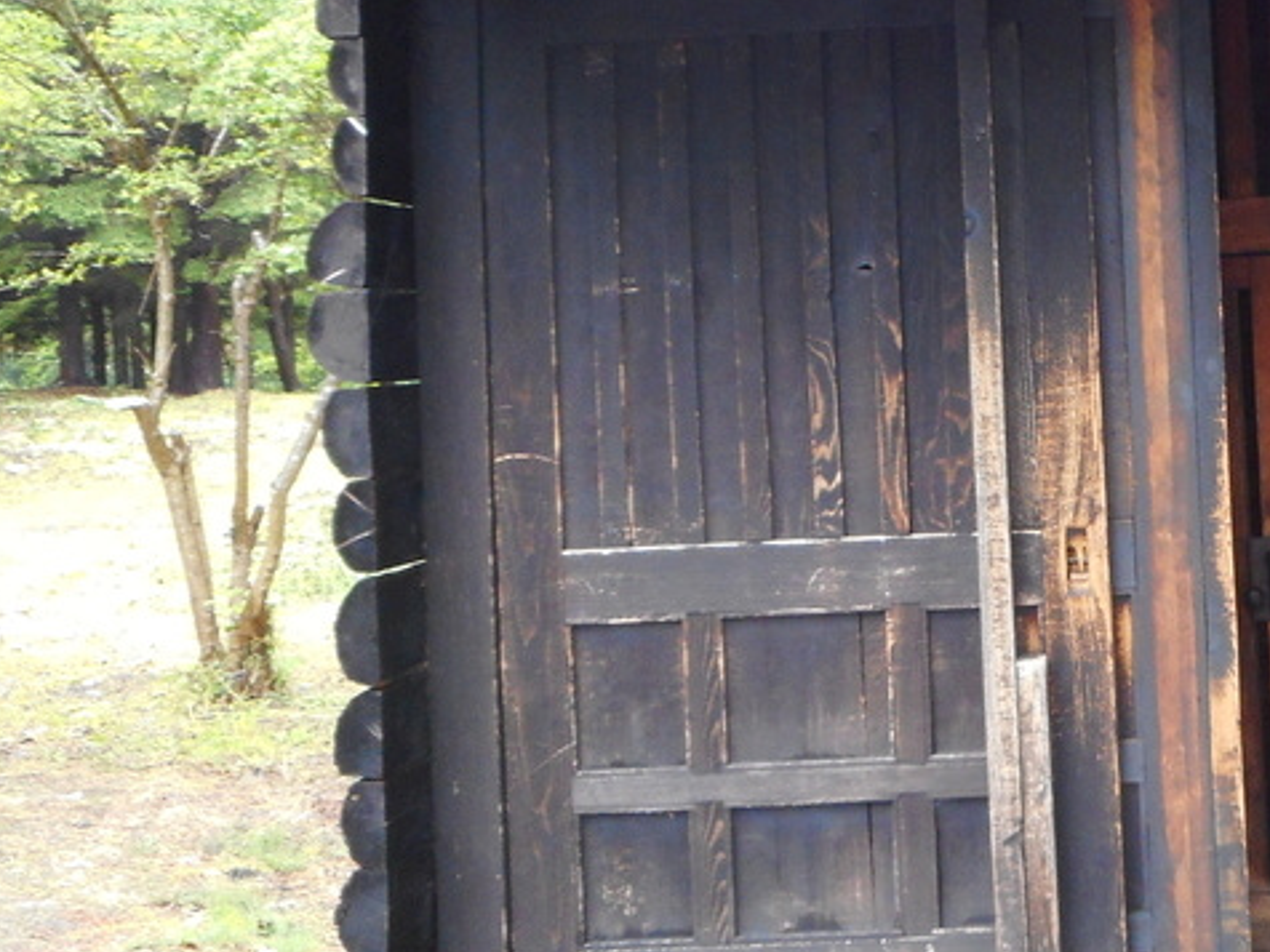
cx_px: 1131
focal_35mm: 63
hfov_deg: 29.5
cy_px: 261
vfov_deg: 23.1
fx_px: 2311
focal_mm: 4.5
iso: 220
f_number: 3.7
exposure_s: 1/30
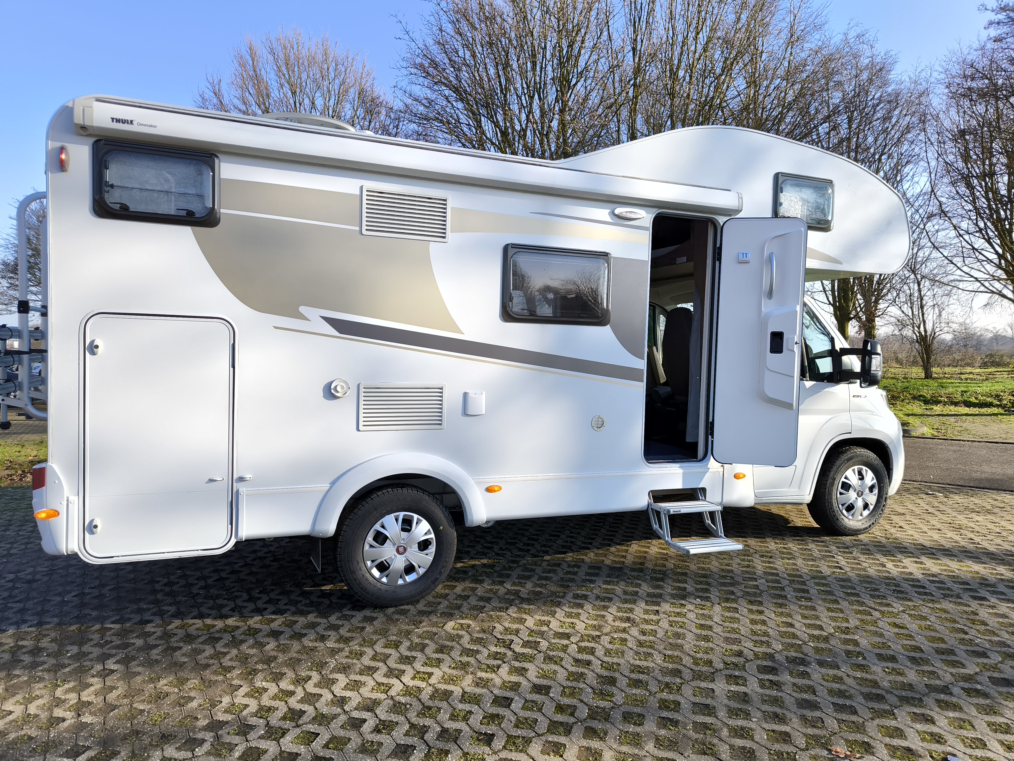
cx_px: 507
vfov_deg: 56.8
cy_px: 380
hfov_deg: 71.6
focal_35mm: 24
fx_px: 703
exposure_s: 1/1060
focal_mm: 6.92
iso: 50
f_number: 1.9
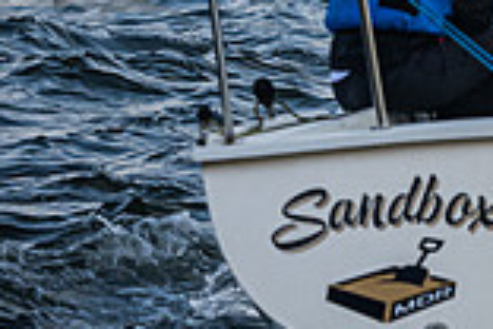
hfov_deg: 1.9
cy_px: -387
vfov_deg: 1.3
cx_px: 926
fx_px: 14871
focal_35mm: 1086
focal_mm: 240
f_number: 5.6
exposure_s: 1/1600
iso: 400
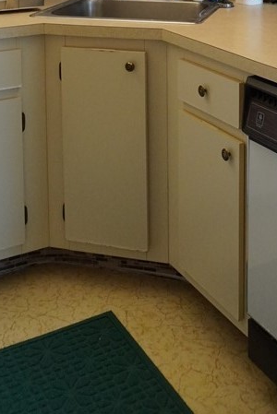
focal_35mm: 58
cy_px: -73
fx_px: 668
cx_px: 160
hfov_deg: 23.4
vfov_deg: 29.9
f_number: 3.5
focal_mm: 16
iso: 2000
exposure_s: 1/160
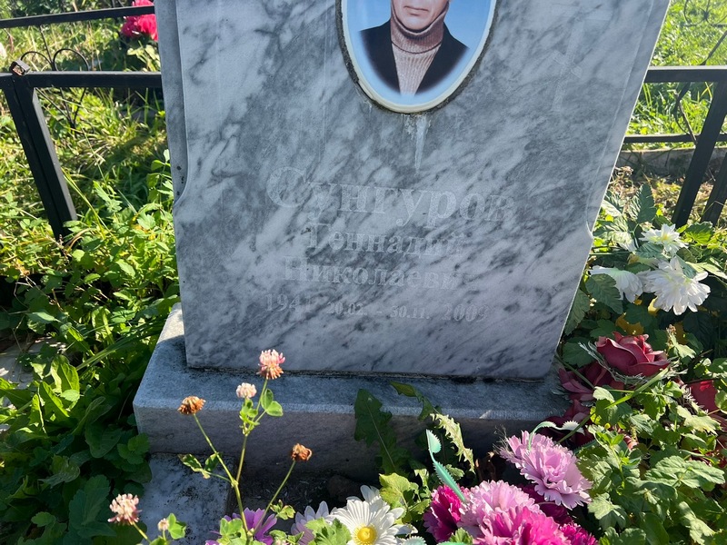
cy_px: 272
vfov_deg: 53.1
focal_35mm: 26
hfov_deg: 67.3
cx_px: 364
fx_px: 546
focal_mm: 5.7
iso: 50
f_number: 1.5
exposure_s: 1/1252
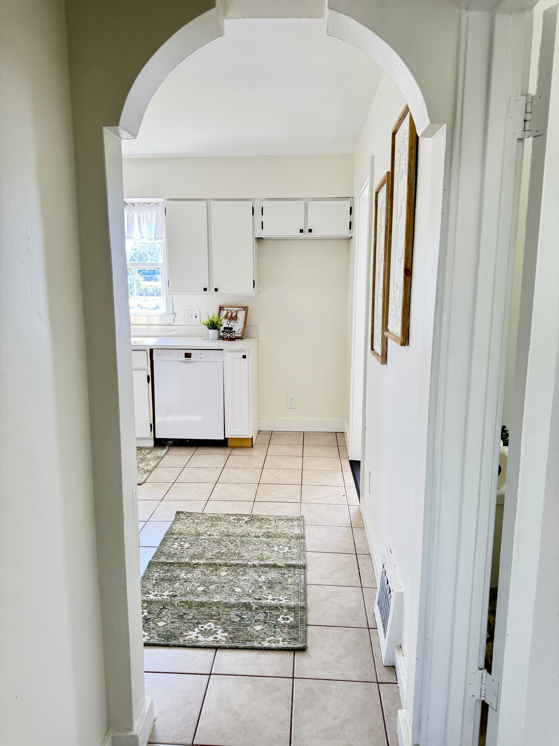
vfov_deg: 71.6
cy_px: 373
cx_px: 280
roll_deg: -0.2
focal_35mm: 24
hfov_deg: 56.8
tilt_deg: -10.7
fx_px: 517
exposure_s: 1/120
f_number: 1.78
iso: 125
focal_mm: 6.76
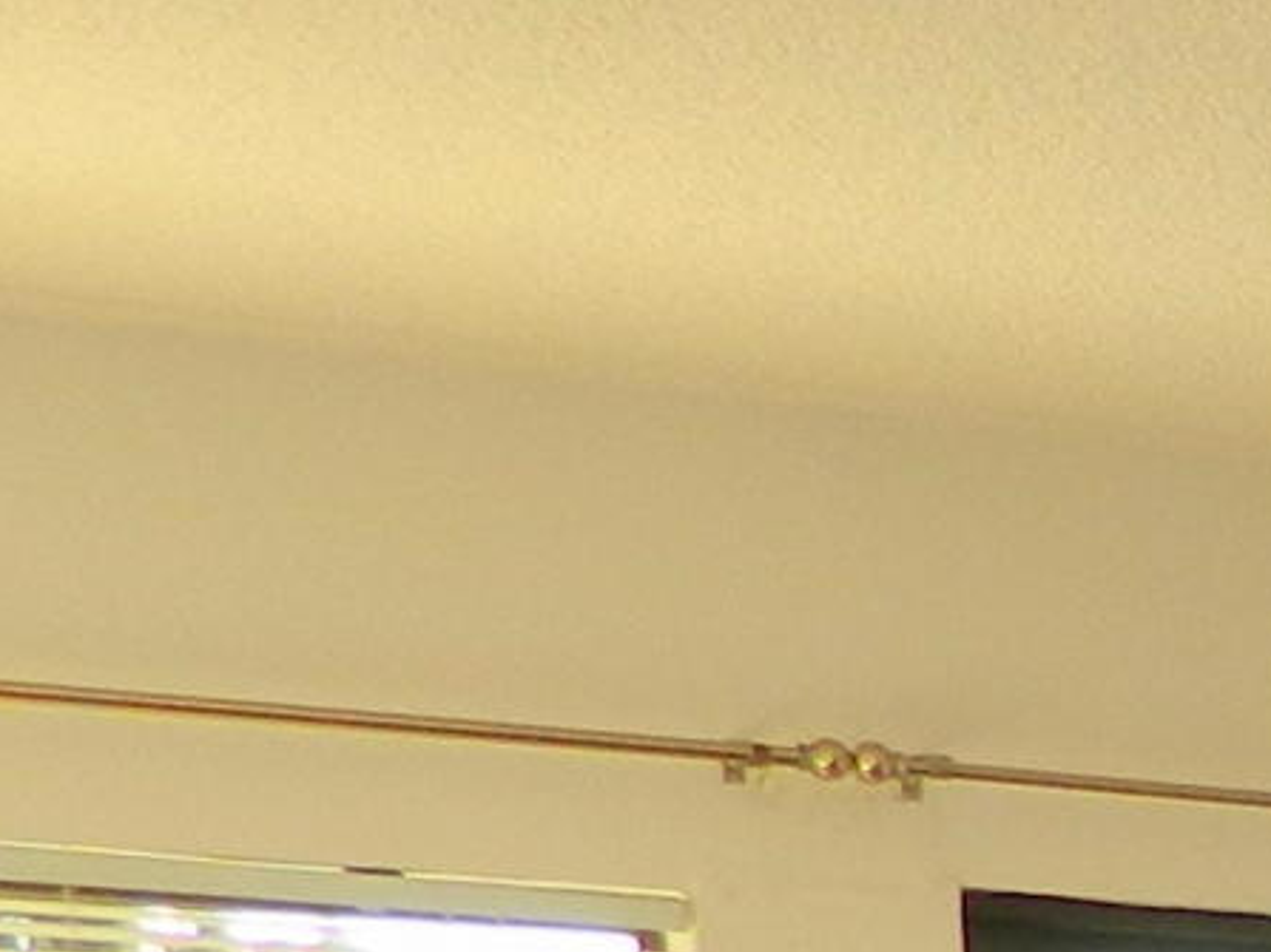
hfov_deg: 8.4
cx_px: 4075
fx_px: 6901
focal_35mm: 188
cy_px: 2489
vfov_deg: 7.3
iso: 80
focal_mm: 5.1
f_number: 3.2
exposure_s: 1/60
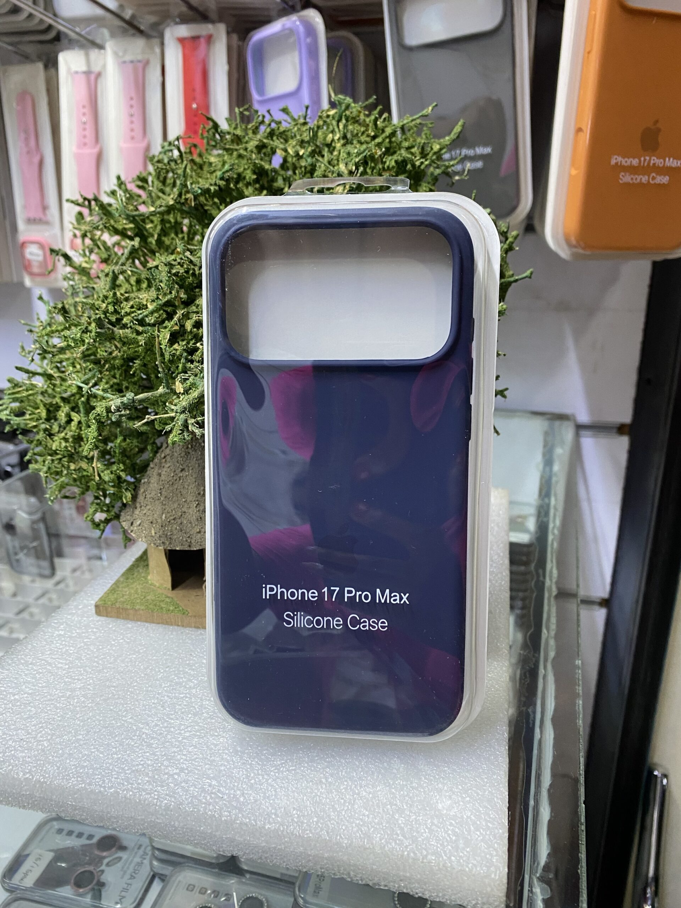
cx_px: 340
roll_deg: +1.2
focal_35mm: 26
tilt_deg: -19.0
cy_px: 454
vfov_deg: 67.3
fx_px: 682
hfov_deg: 53.1
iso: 160
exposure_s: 1/60
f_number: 1.8
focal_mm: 4.25
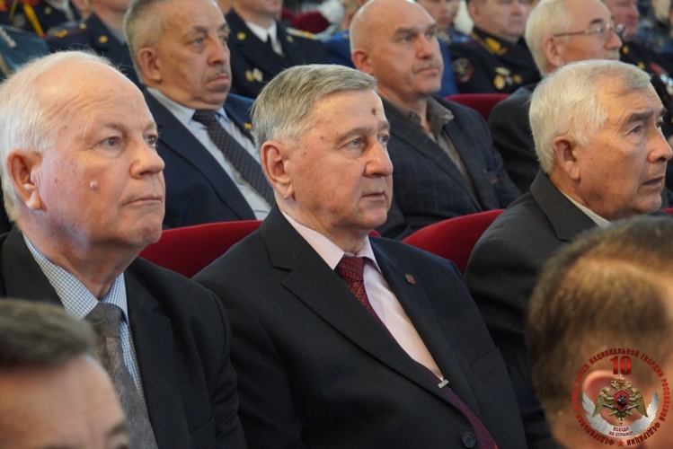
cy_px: 224
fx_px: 1879
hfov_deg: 20.3
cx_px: 336
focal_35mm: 100
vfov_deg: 13.6
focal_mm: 67
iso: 6400
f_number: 5.6
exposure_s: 1/8
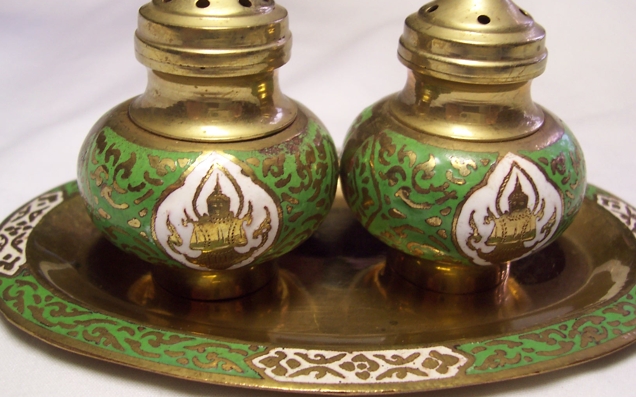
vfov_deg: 31.9
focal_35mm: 40
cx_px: 321
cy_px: 163
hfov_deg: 49.3
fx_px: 693
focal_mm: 5.6
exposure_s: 1/45
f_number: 2.8
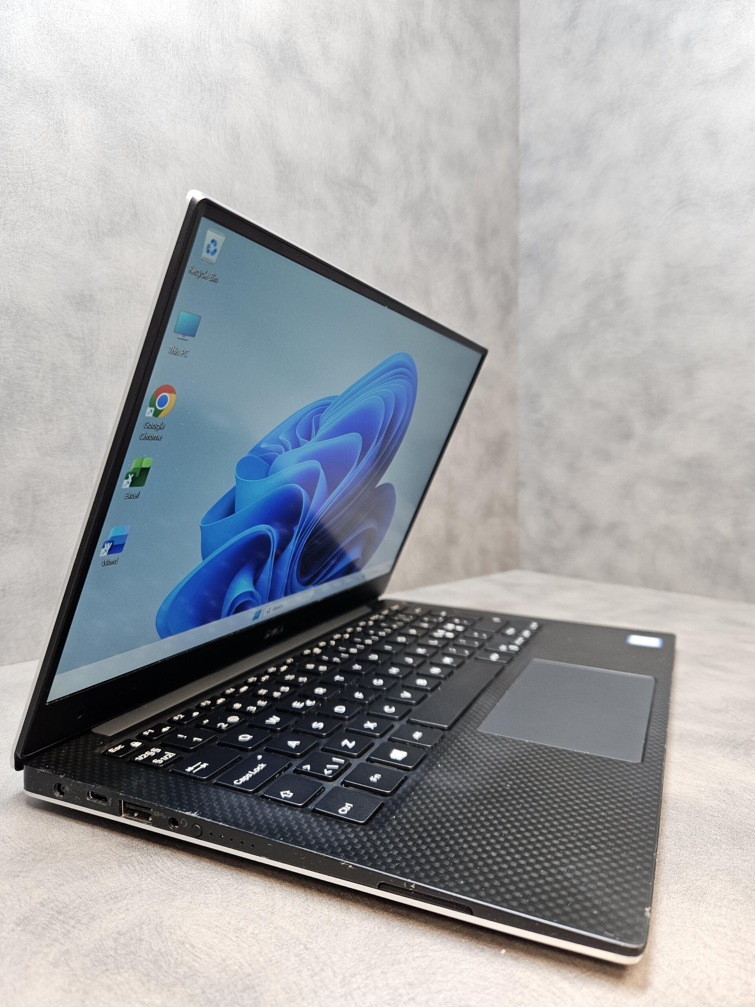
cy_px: 504
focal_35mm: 23
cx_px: 378
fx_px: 669
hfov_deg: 58.9
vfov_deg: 73.9
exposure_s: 1/100
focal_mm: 5.4
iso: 400
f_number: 1.8
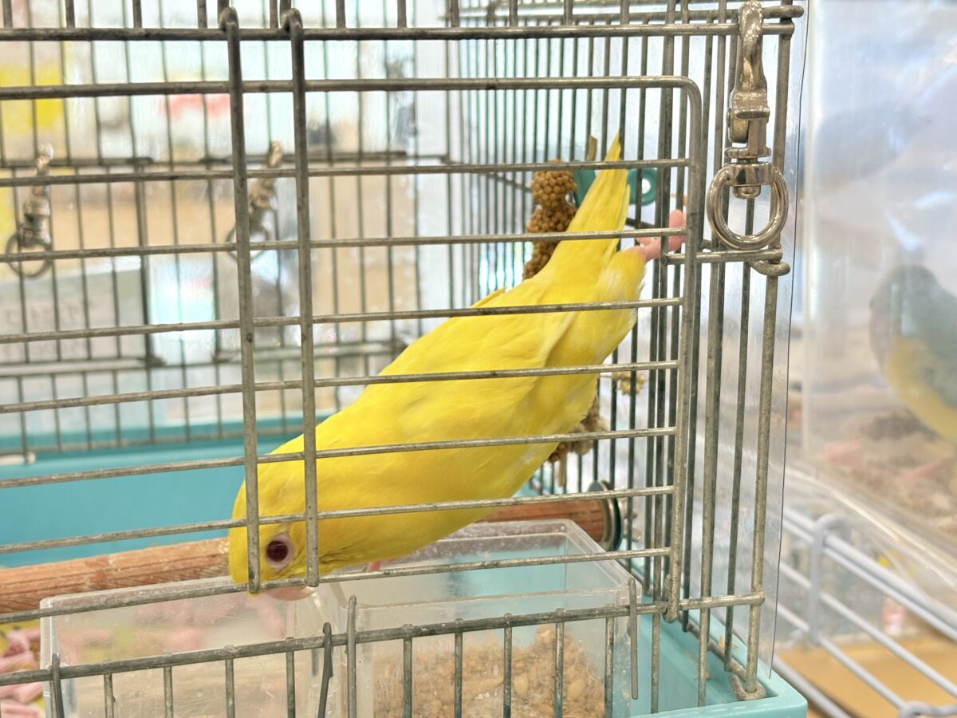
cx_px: 478
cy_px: 359
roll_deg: +0.3
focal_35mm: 52
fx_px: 1438
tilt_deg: -11.9
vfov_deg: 28.0
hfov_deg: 36.8
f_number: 1.6
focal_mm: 5.96
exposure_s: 1/100
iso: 64
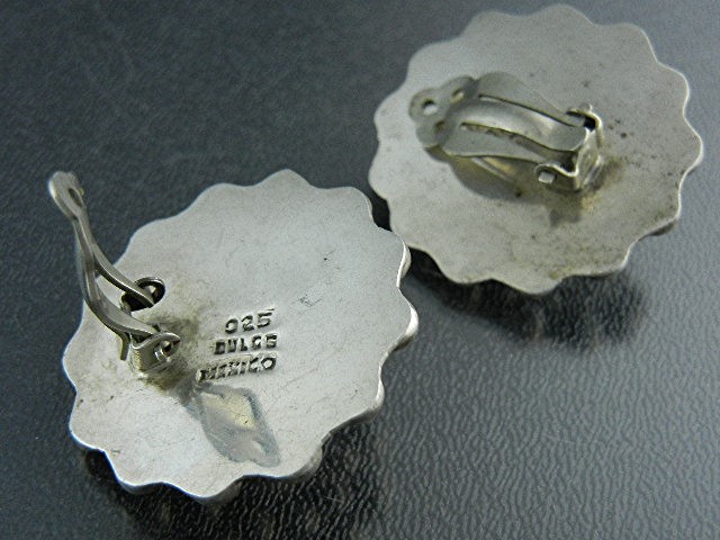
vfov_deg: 24.8
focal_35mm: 59
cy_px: 270
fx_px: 1227
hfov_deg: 32.7
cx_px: 360
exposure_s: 1/16.5
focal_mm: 10.6
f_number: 4
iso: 400
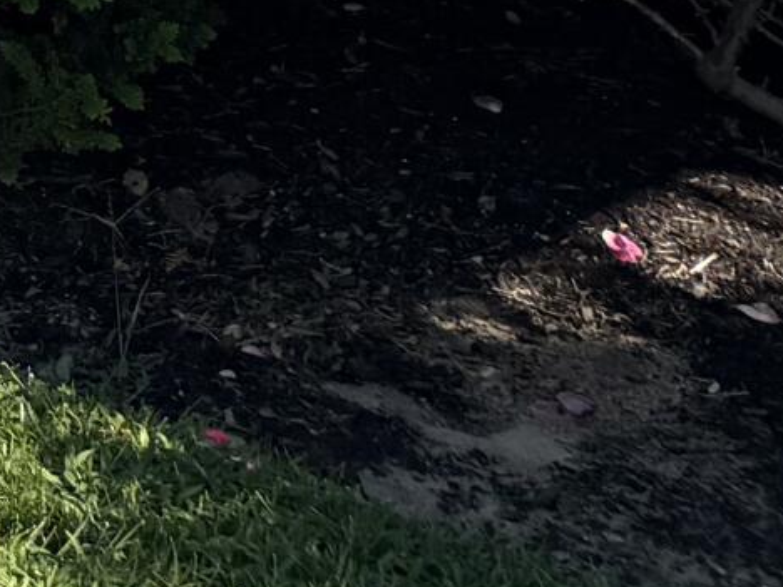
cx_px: -1715
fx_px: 3483
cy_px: -1256
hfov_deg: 9.4
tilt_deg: -3.7
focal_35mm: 154
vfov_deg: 8.1
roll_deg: +0.9
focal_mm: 6.76
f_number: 1.78
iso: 80
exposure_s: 1/2611
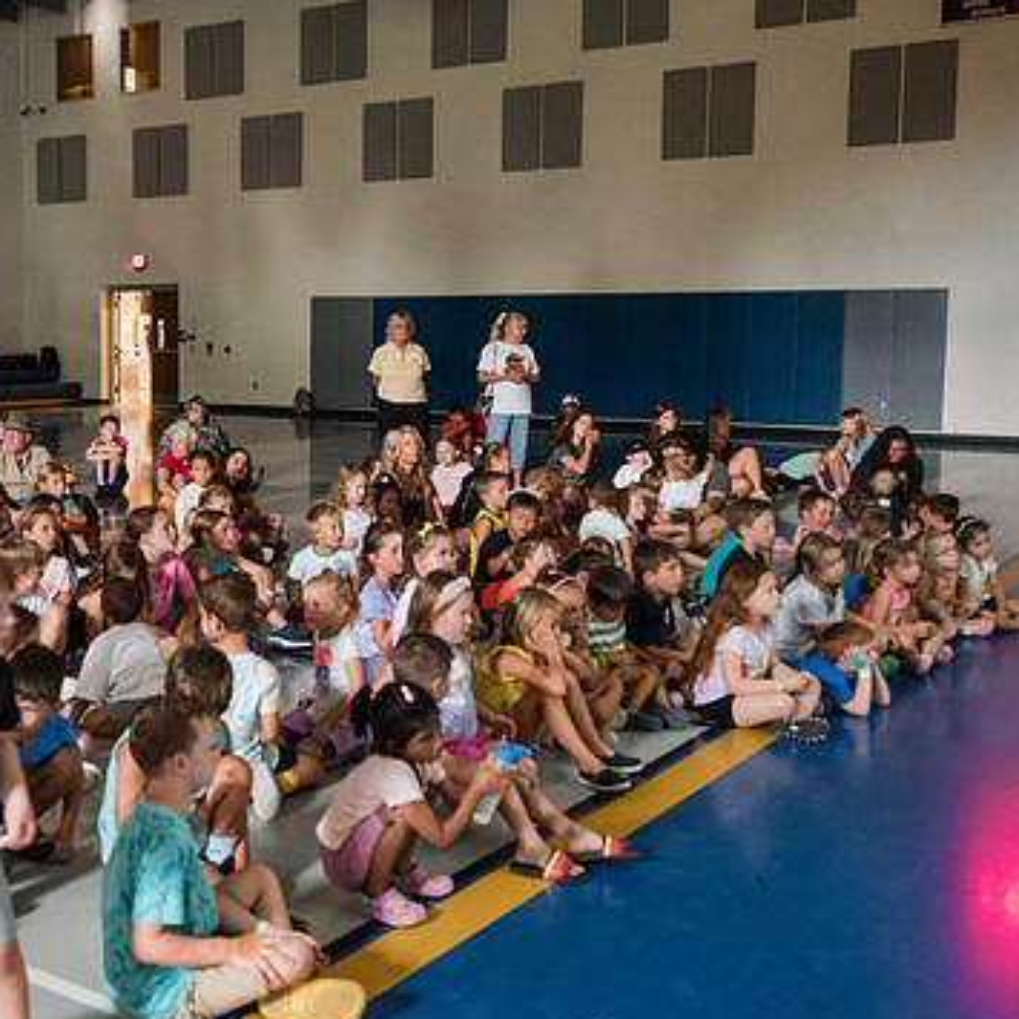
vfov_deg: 39.1
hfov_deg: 37.7
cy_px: 471
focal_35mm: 43
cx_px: 200
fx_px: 1432
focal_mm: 30
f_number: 4
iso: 8000
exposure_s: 1/60
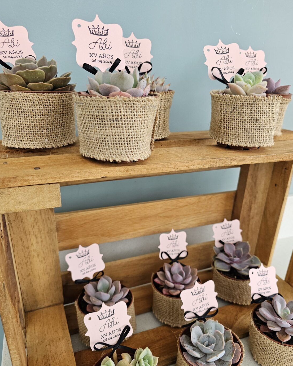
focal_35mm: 26
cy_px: 205
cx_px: 156
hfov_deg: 54.9
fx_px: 282
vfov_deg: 65.8
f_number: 1.7
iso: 160
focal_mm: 6.3
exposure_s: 1/120
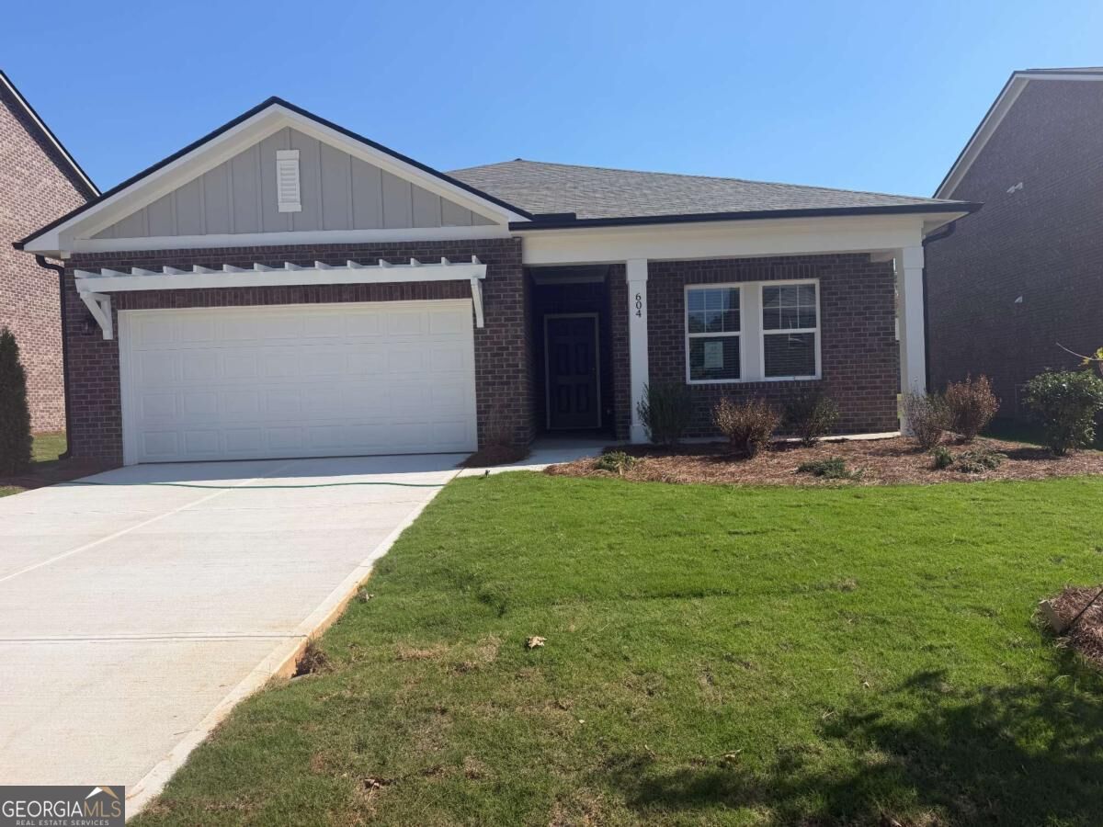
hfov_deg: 71.6
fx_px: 765
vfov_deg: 56.8
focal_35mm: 24
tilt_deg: -0.7
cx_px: 552
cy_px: 414
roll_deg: +2.0
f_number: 1.78
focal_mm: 6.76
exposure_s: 1/4975
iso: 80
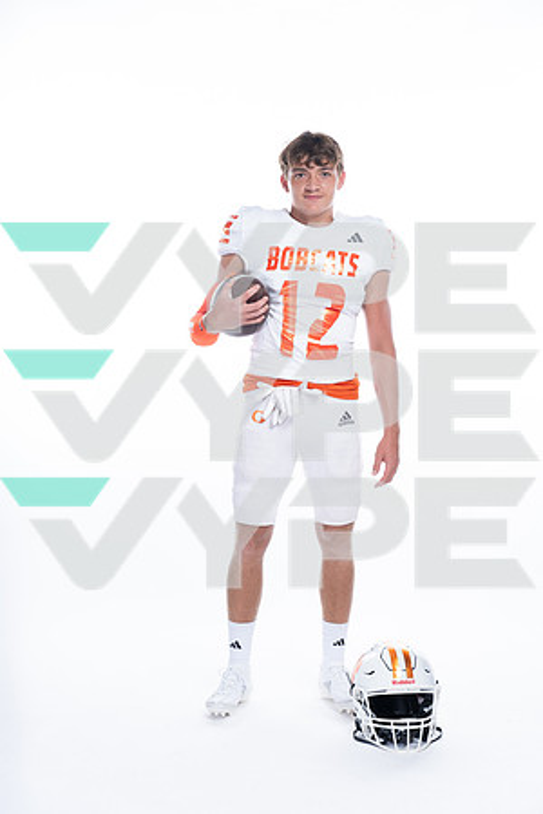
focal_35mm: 61
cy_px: 407
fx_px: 1380
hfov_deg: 22.3
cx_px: 272
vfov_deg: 32.9
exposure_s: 1/250
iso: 400
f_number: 5.6
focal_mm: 61
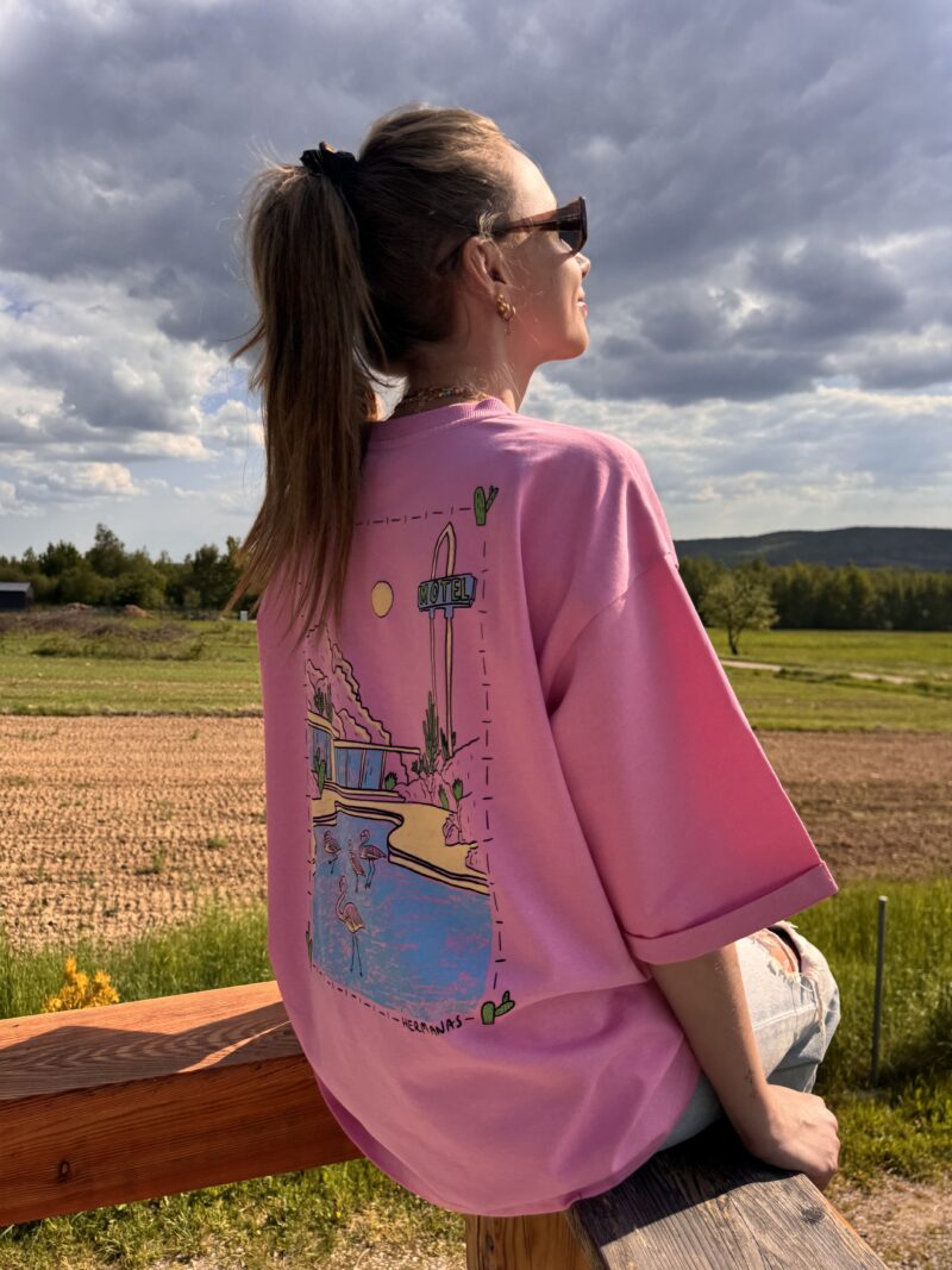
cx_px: 476
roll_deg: +2.4
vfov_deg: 71.6
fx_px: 880
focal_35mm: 24
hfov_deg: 56.8
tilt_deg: -0.4
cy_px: 635
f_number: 1.78
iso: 80
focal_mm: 6.76
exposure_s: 1/3096
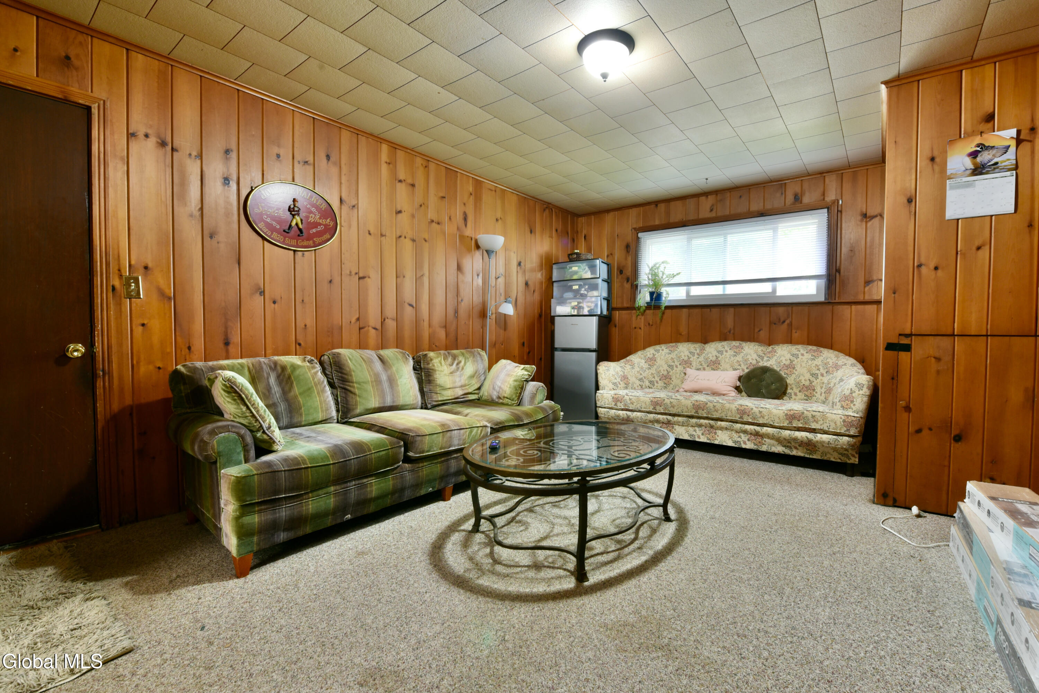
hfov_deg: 104.2
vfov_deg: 81.3
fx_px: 404
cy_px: 346
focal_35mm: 14
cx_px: 520
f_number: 11
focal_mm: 14
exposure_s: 1/3
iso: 800
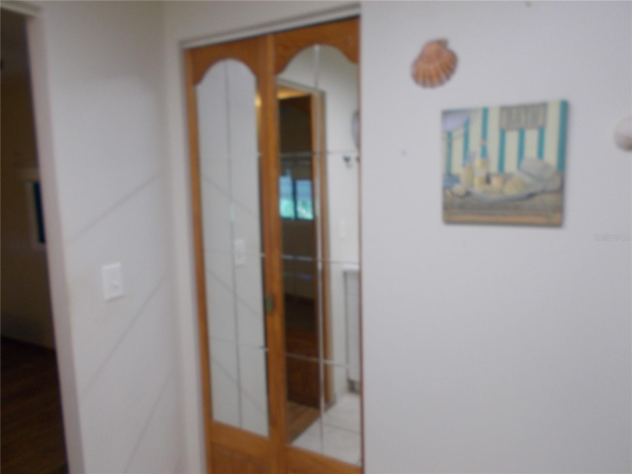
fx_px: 475
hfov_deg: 67.3
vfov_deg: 53.1
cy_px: 237
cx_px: 316
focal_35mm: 26
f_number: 3.2
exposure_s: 1/25
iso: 125
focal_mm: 4.6
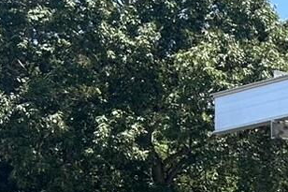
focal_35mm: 180
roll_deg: +2.4
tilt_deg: +2.8
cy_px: 332
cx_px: 715
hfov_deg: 9.9
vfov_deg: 7.4
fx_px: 1439
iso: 50
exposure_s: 1/1972
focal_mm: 5.7
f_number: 1.5
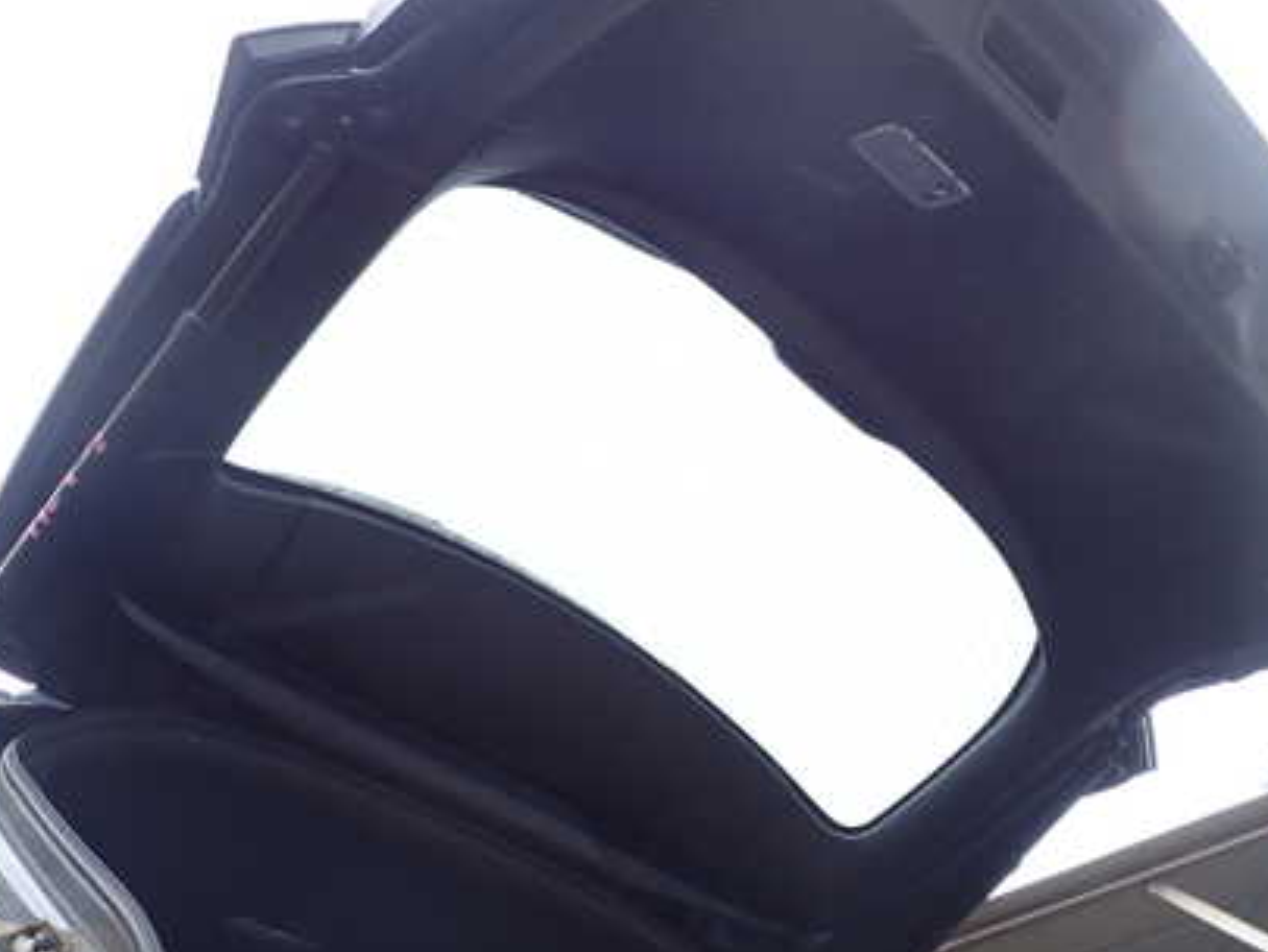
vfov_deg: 38.6
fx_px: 1356
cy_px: 395
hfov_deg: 49.9
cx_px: 745
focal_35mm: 37
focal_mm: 4.5
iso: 100
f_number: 2.8
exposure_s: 1/125
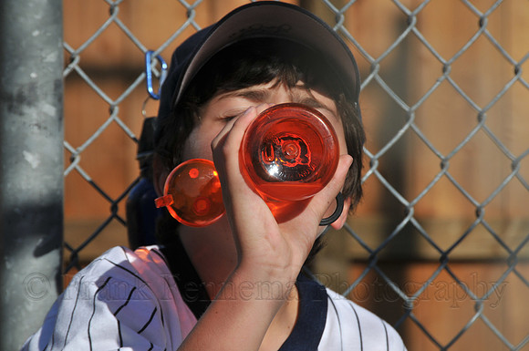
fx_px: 4402
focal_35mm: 300
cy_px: 176
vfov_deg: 4.6
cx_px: 264
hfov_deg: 6.9
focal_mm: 200
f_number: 11
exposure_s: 1/250
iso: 200
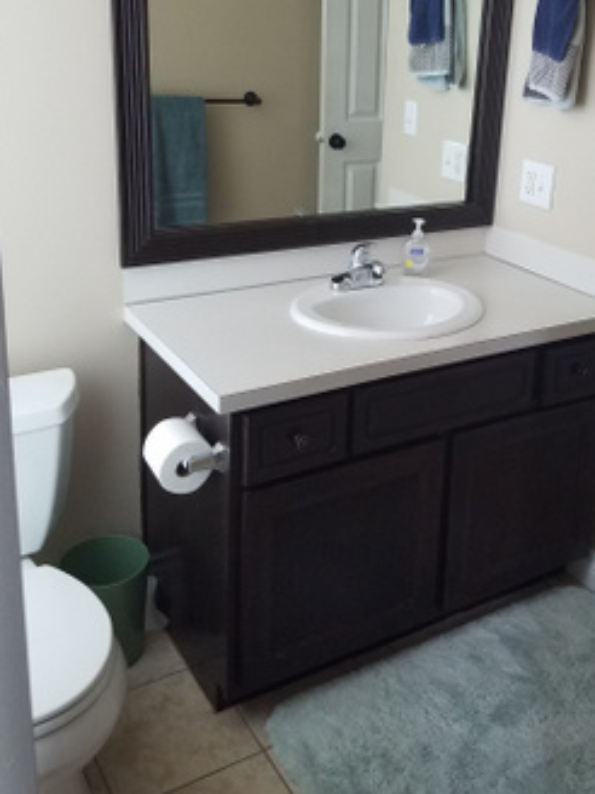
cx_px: 409
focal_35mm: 38
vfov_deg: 48.1
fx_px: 871
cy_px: 259
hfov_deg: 37.2
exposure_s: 1/24
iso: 200
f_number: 1.7
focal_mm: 4.2
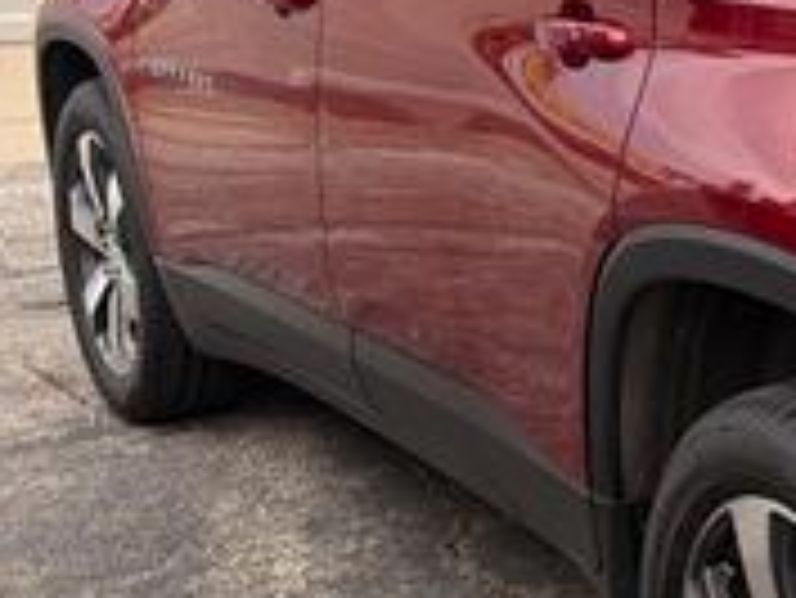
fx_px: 2163
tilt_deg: -11.9
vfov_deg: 15.7
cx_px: 1174
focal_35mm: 94
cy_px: 148
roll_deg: -0.1
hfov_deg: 18.6
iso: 50
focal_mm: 5.96
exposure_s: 1/527
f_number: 1.6
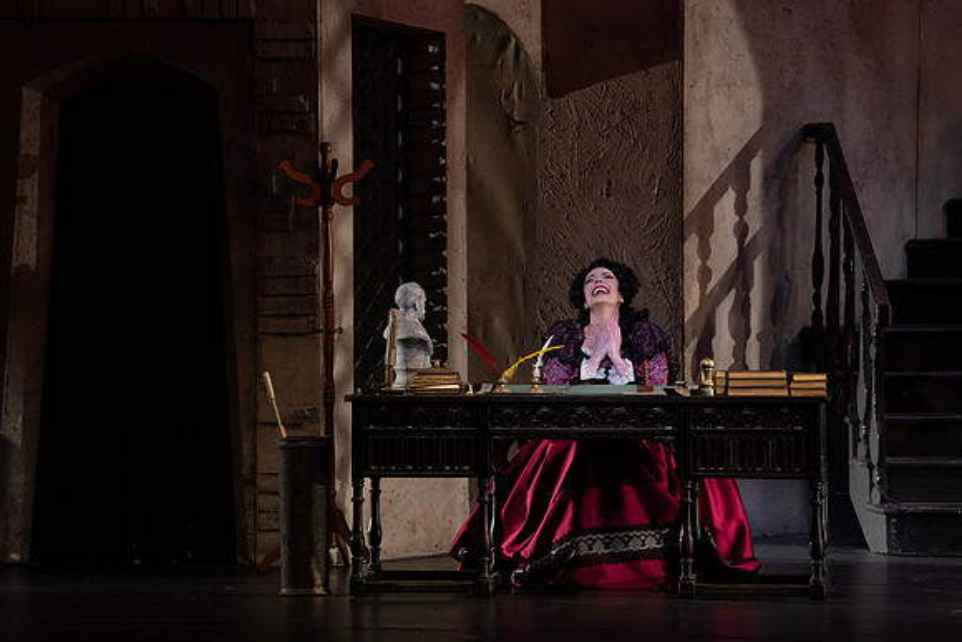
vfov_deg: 6.9
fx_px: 5345
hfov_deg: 10.3
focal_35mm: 200
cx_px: 481
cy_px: 321
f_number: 7.1
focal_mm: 200
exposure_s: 1/250
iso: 3200
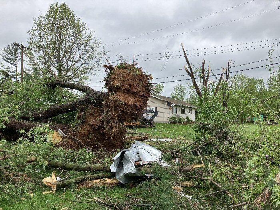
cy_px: 105
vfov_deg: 49.7
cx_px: 140
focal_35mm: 28
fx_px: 226
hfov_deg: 63.4
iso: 32
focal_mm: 3.99
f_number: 1.8
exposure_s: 1/867
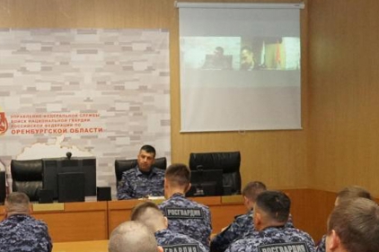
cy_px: 175
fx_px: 505
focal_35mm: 48
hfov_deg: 38.7
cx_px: 49
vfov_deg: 27.8
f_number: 3.5
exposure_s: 1/160
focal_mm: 18
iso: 3200
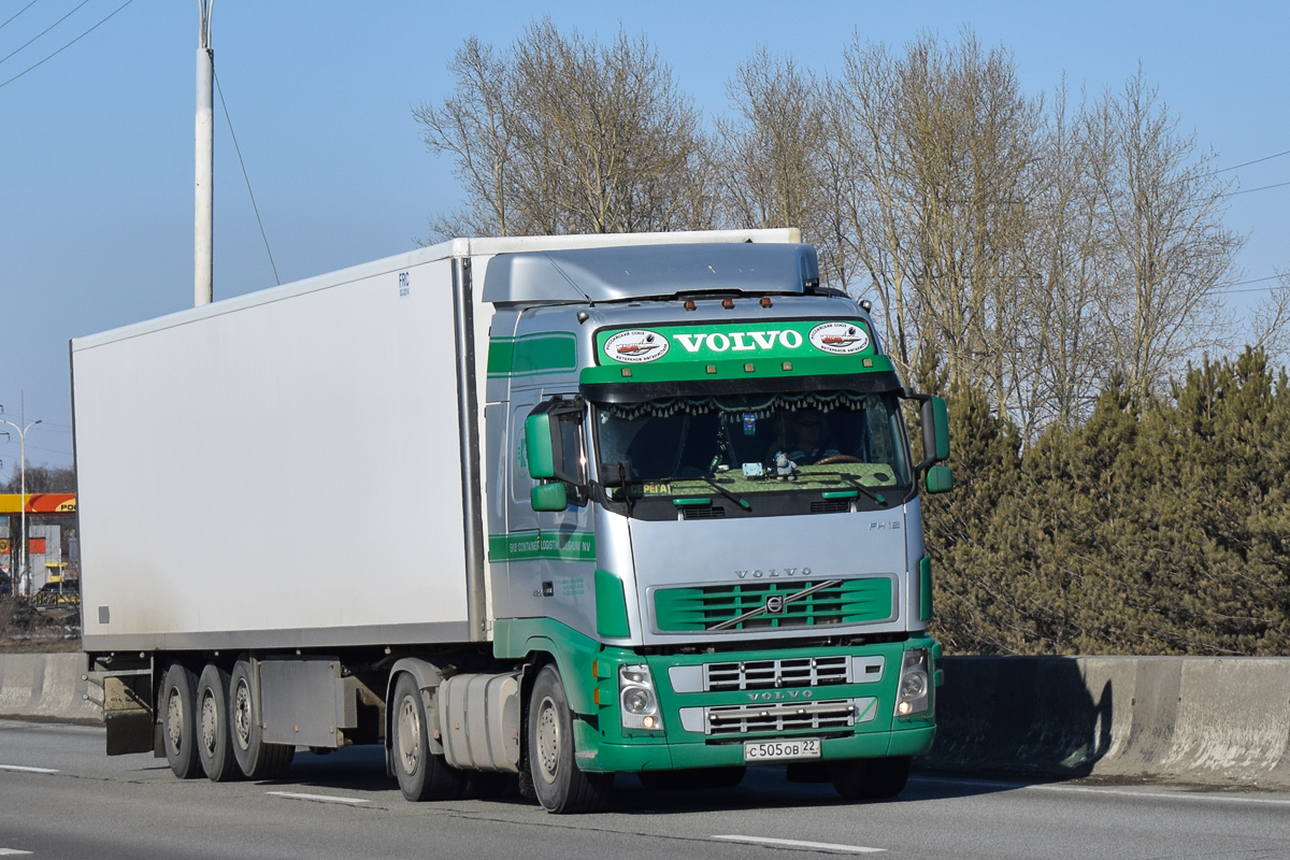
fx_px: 2956
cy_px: 430
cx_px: 645
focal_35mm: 82
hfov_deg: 24.6
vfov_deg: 16.6
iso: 100
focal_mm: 55
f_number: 5.6
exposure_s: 1/1000
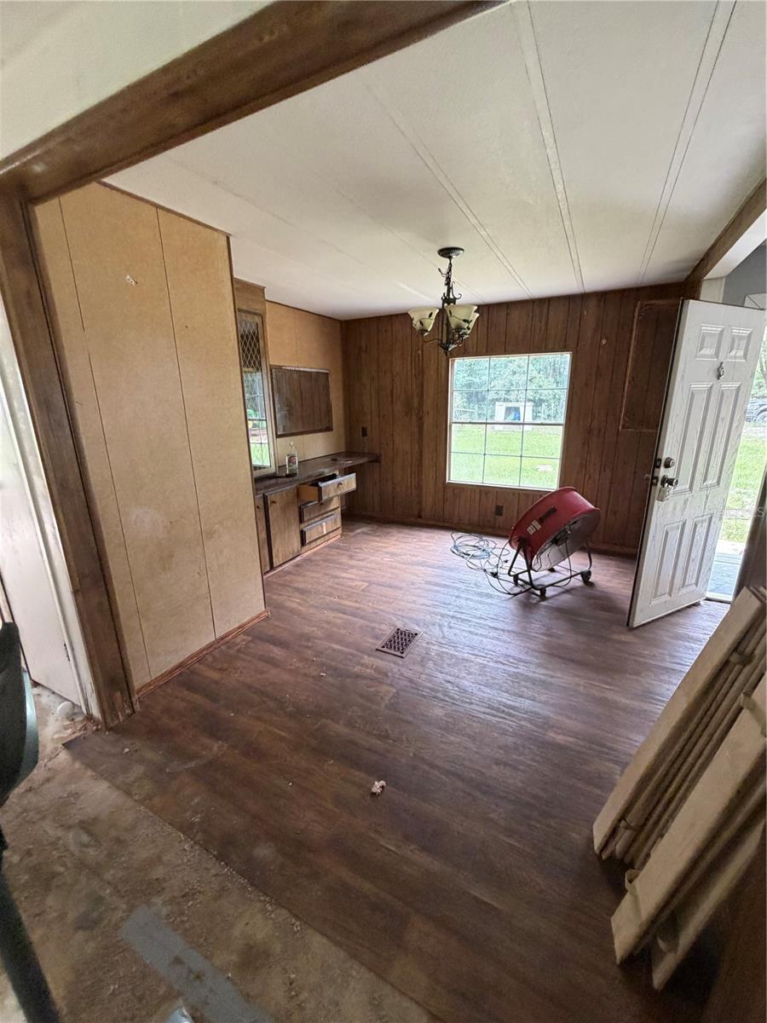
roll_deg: -0.6
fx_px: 414
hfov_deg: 85.7
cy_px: 512
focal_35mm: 14
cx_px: 384
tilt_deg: -15.5
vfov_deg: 102.1
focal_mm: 2.22
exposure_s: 1/77
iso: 320
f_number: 2.2
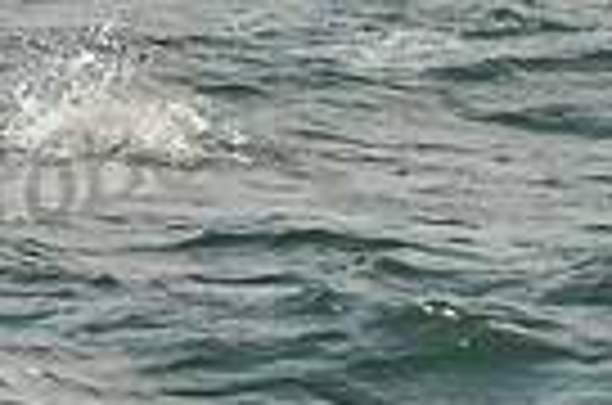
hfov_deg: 3.4
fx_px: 10159
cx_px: -436
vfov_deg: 2.3
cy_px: -2
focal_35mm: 599
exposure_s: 1/1600
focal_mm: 140
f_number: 8
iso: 400
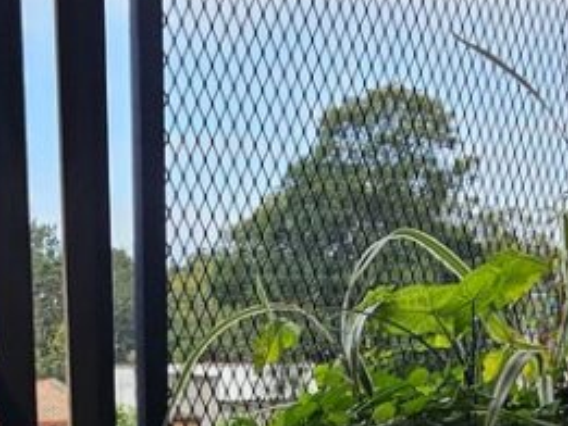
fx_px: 837
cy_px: 506
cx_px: 183
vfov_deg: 25.7
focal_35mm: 51
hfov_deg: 37.0
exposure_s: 1/359
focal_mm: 2.2
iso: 100
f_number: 2.2
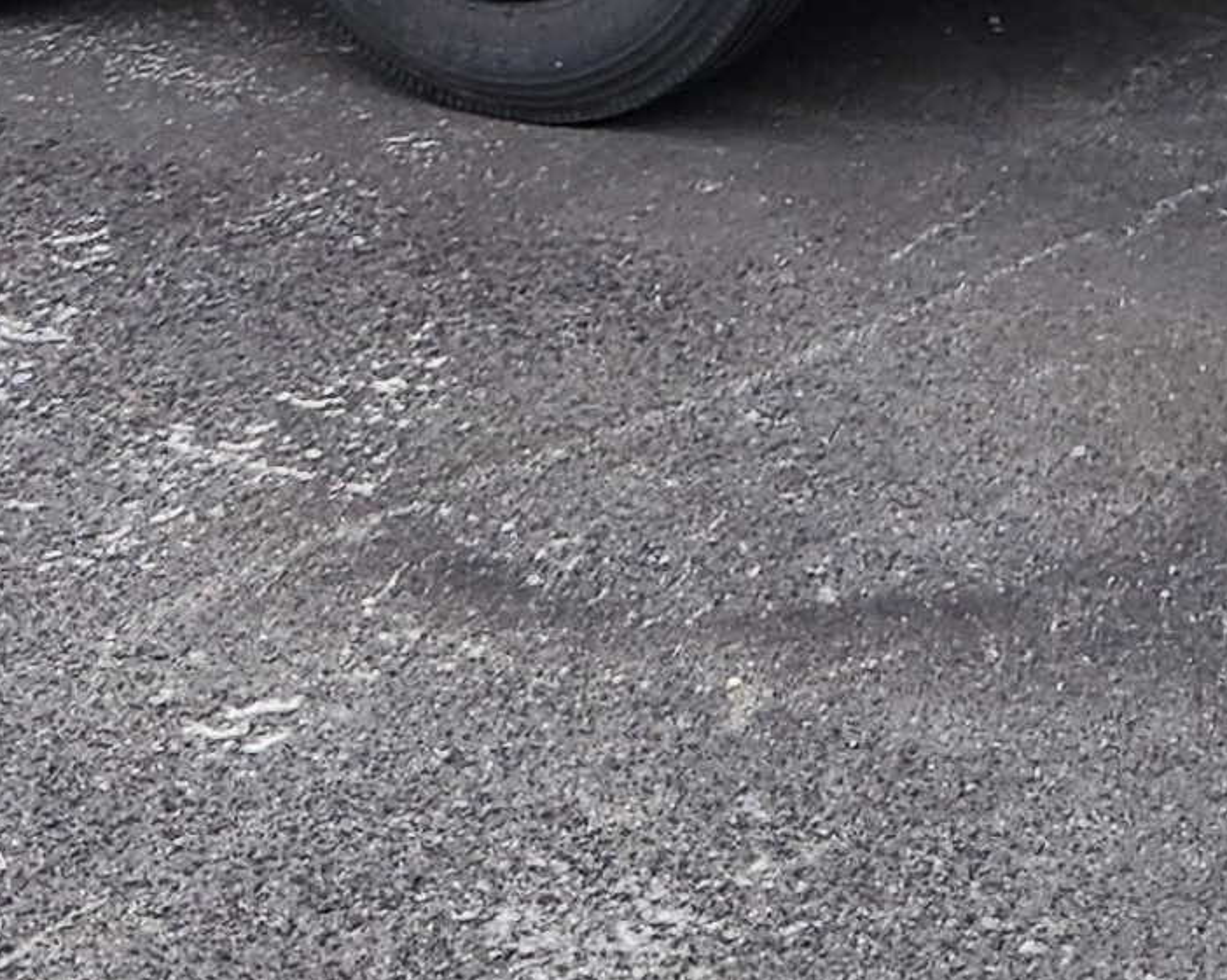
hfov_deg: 15.0
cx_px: 856
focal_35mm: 128
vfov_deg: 11.2
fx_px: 4646
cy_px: -833
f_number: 1.8
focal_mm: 5.4
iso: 200
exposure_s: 1/180
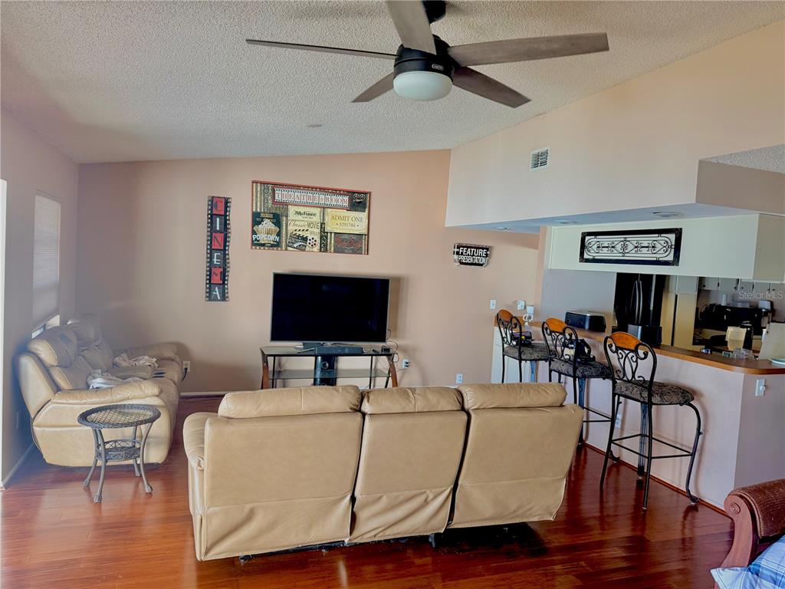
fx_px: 544
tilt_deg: -3.1
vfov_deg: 56.8
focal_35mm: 24
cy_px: 294
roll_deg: -3.4
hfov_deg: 71.6
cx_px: 392
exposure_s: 1/121
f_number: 1.78
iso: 200
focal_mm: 6.76
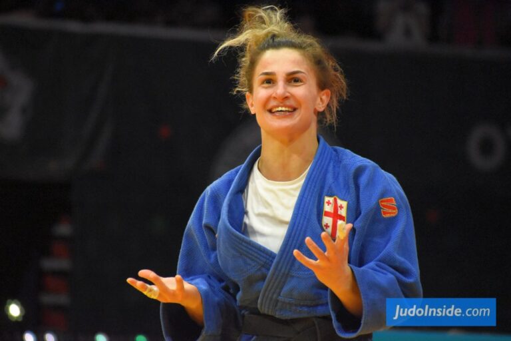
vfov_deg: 3.8
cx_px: 256
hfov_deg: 5.7
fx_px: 5110
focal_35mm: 360
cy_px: 170
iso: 6400
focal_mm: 240
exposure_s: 1/640
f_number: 7.1
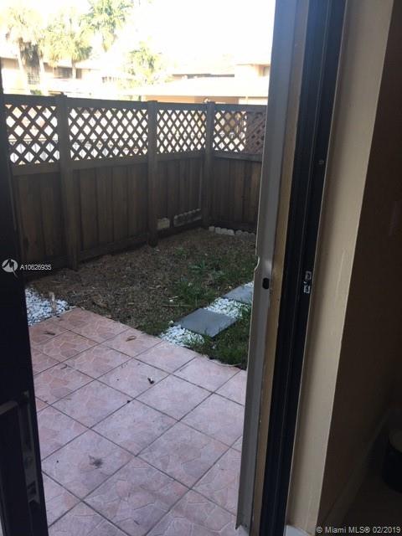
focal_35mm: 29
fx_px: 449
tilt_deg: -18.0
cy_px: 268
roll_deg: -2.1
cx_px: 201
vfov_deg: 61.7
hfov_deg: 48.2
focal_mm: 4.15
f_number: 2.2
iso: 25
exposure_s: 1/120
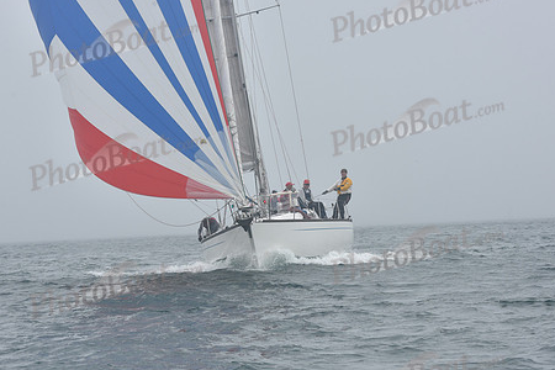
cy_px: 205
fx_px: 1989
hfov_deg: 15.9
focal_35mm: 129
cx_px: 268
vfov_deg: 10.6
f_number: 10
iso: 250
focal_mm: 100
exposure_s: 1/800
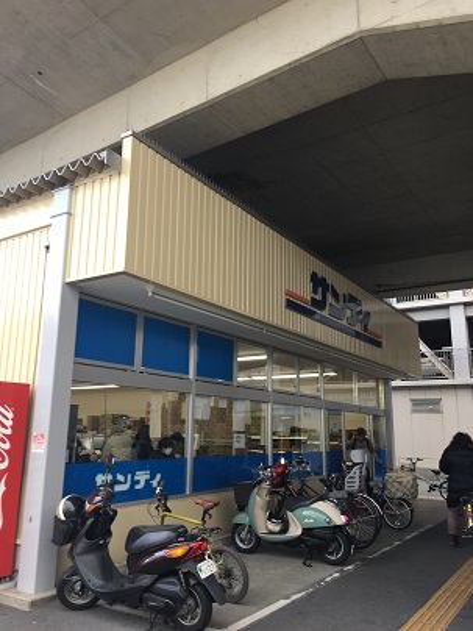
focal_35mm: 29
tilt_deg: +13.1
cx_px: 236
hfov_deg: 48.2
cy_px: 316
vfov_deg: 61.7
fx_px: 528
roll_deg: -0.5
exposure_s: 1/120
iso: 40
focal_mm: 4.15
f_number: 2.2
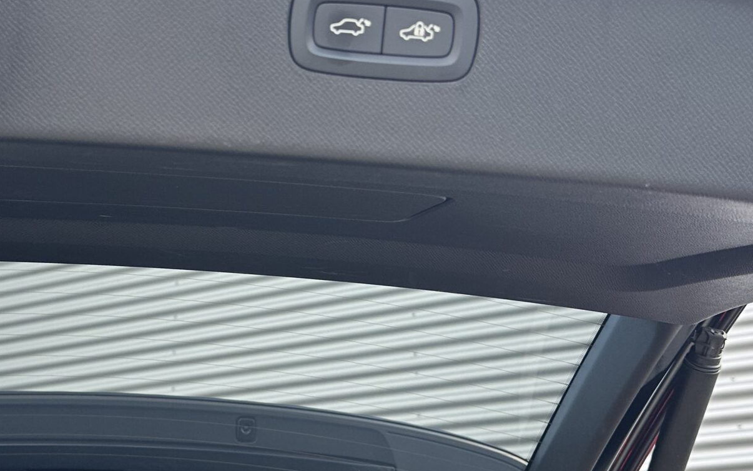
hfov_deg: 37.2
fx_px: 1108
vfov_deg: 23.8
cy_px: 324
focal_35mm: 54
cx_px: 267
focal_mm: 6.86
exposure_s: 1/491
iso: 80
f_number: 1.78
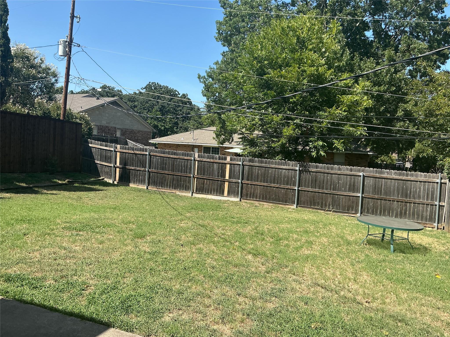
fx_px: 377
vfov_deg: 48.2
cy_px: 168
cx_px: 225
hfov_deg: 61.7
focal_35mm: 29
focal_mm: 3
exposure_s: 1/1144
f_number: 1.8
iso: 25
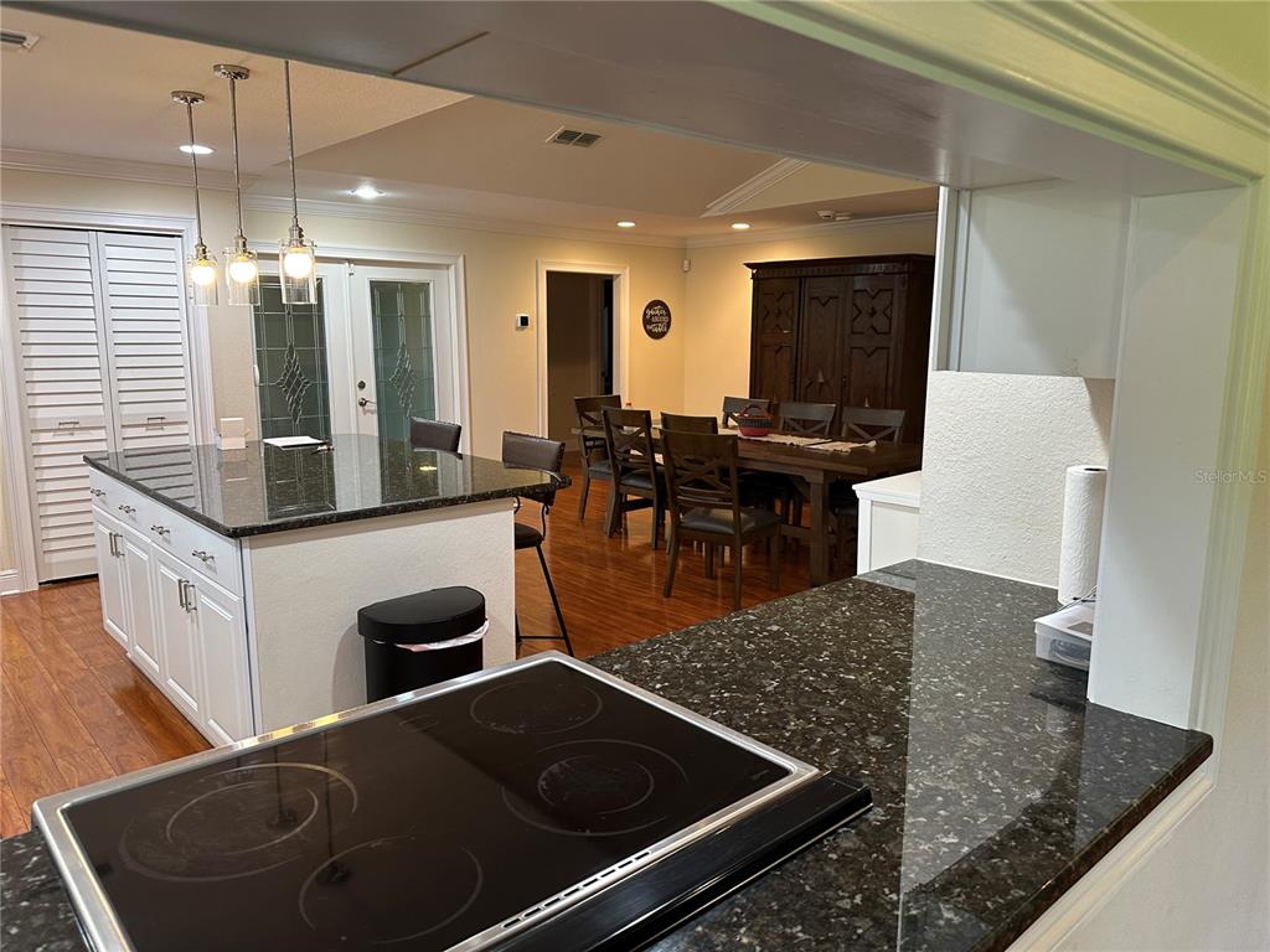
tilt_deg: -9.3
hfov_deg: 71.6
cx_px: 635
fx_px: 881
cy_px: 476
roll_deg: +0.0
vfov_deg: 56.8
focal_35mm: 24
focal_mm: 6.86
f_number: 1.78
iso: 160
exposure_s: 1/60
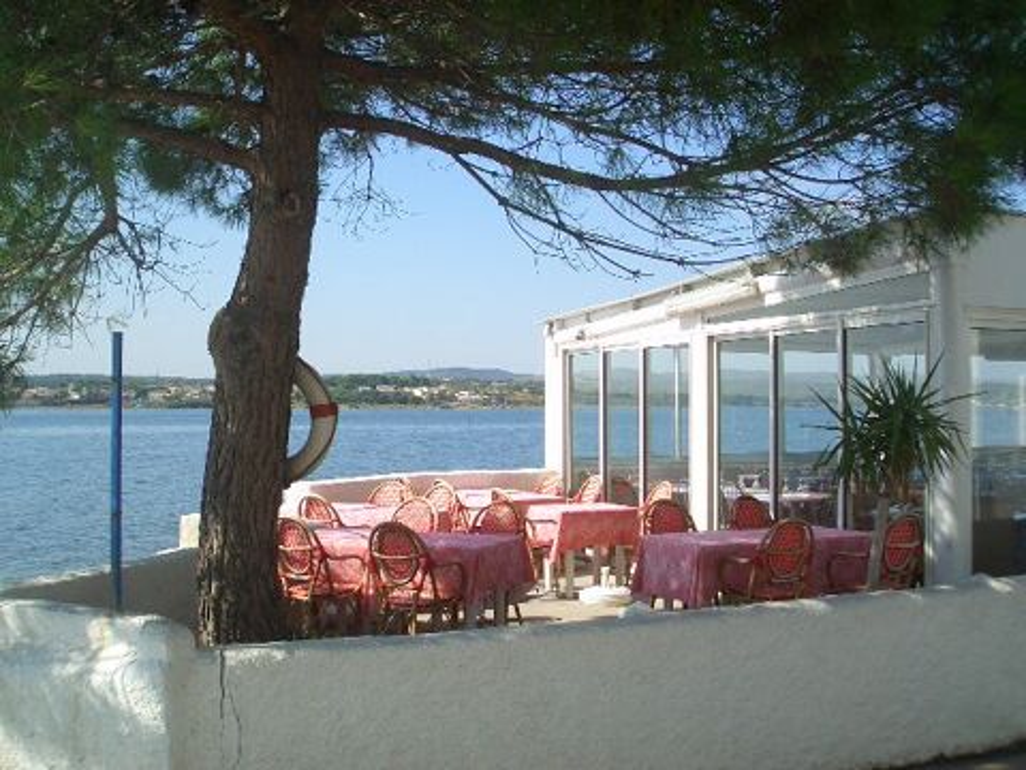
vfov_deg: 39.7
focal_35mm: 36
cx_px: 513
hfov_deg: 51.4
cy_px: 385
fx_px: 1067
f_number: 4
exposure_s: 1/400
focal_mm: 4.8
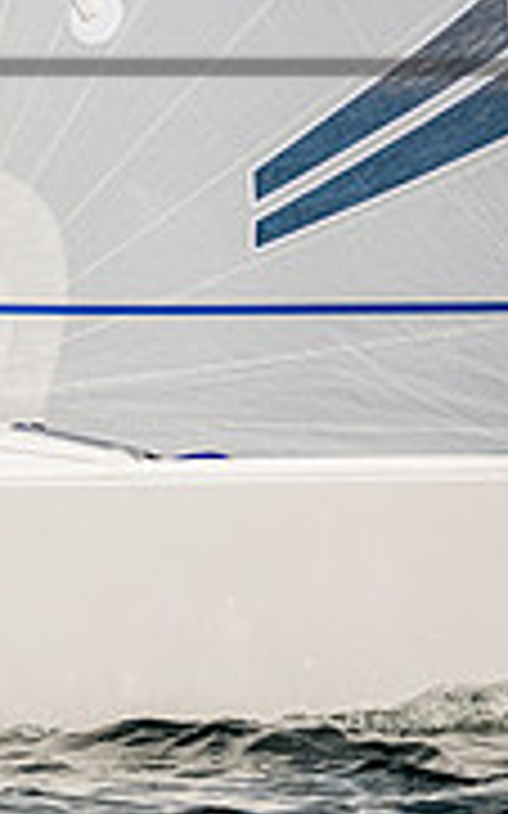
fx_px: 16383
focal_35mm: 739
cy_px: 173
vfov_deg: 2.8
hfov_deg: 1.8
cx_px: -692
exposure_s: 1/4000
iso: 320
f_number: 5.6
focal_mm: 220
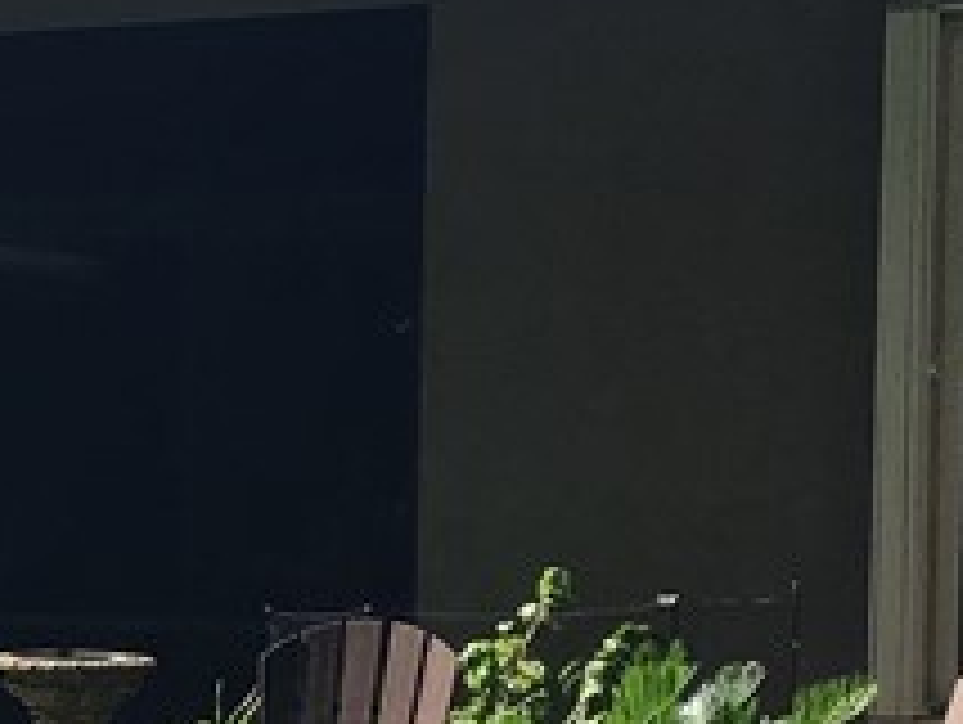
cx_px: -94
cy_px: 697
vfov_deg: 10.0
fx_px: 4122
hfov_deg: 13.1
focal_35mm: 148
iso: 25
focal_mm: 3.3
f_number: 2.4
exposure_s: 1/525
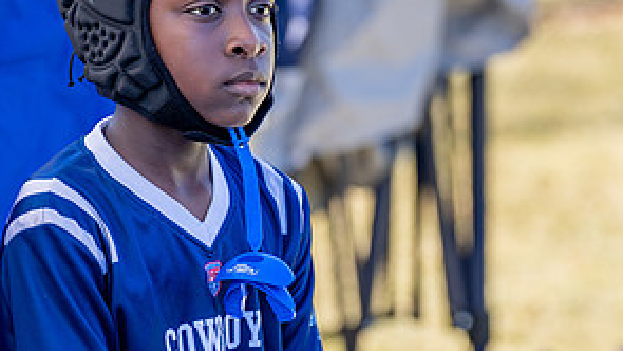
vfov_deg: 4.1
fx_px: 4956
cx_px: 238
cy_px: 183
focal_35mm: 300
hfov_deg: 7.2
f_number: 2.8
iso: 160
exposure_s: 1/800
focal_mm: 128
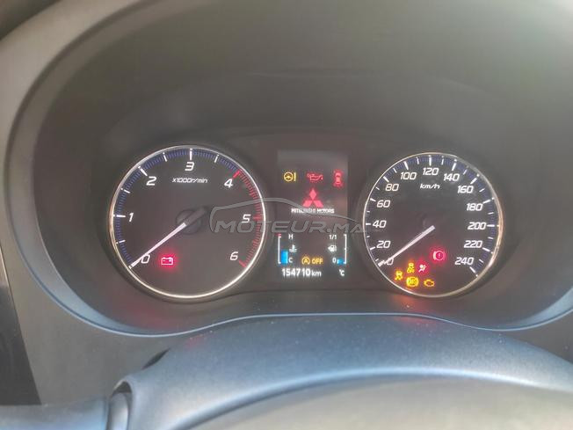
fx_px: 430
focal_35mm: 26
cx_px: 286
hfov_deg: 67.3
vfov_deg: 53.1
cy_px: 215
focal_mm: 4.74
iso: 469
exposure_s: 1/33
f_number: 1.79
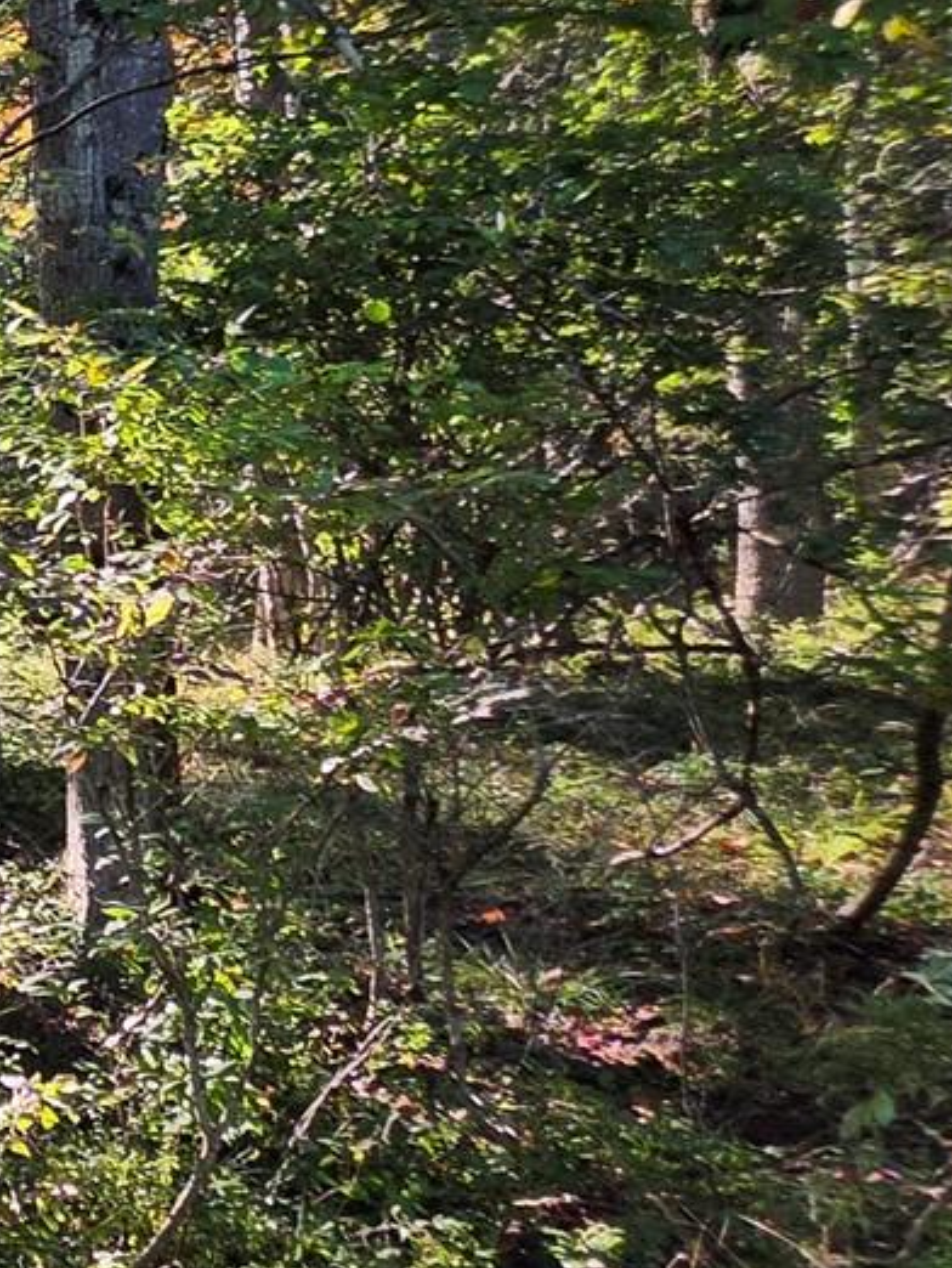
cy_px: 578
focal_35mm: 51
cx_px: -1069
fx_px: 1869
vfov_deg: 37.4
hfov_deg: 17.5
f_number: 1.9
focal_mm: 2.2
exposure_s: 1/270
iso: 32
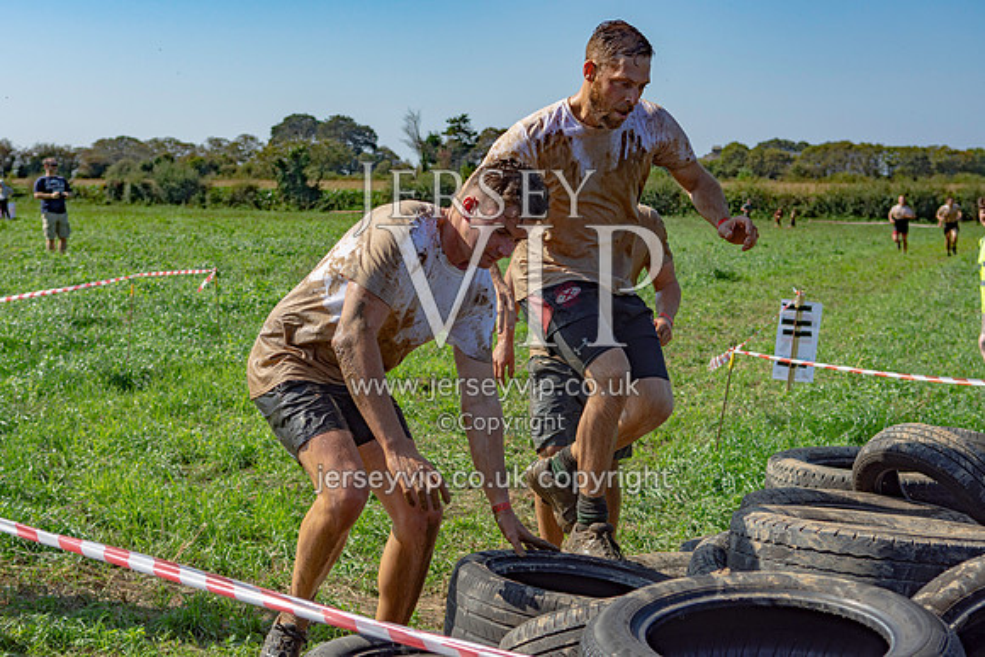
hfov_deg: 33.6
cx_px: 470
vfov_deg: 22.8
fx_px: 1630
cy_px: 314
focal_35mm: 60
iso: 100
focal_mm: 38
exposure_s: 1/2500
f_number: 4
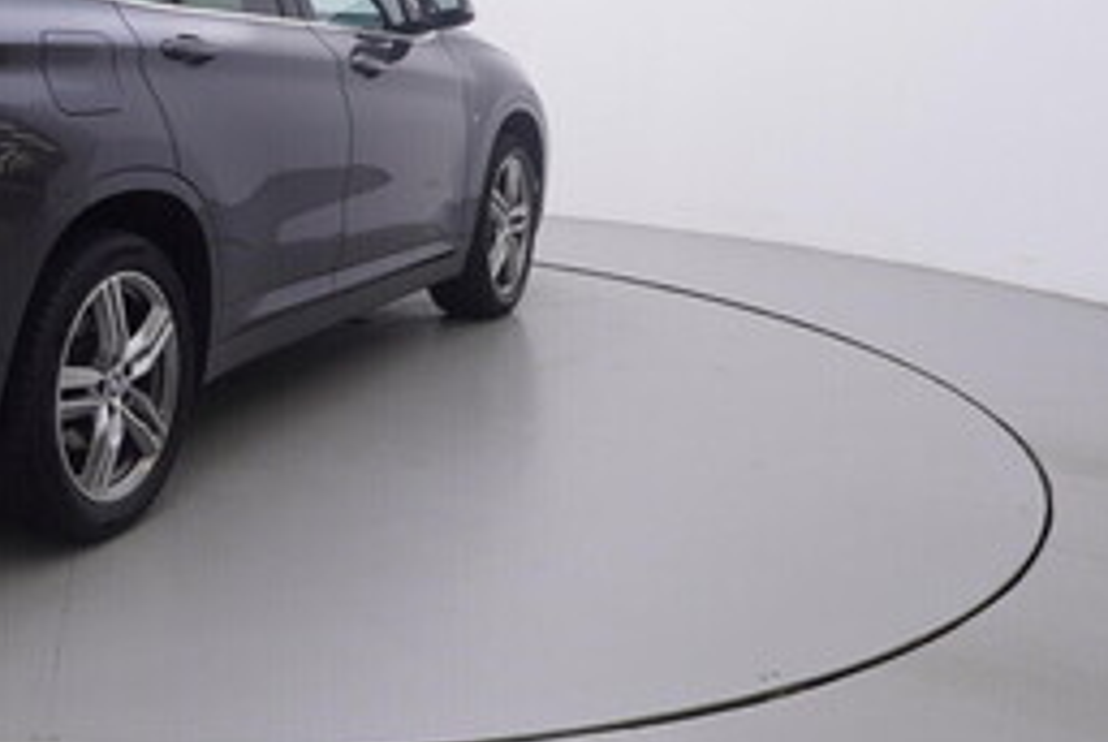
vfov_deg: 27.6
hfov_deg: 36.8
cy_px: 162
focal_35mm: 48
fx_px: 1481
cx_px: 2
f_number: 5
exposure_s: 1/80
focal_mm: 15
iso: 200
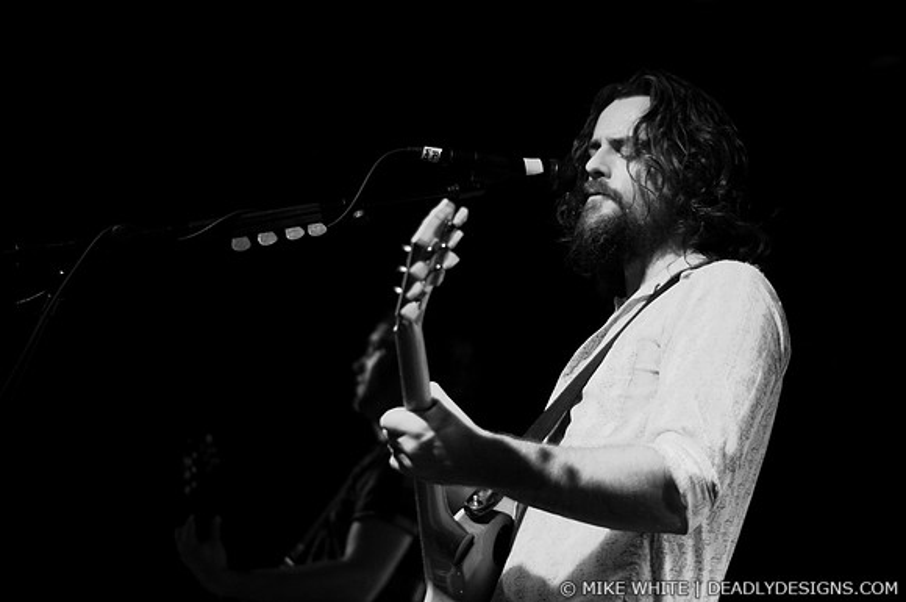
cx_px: 453
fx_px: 1885
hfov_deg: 27.0
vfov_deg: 18.1
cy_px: 301
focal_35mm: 75
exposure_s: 1/40
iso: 1250
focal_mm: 50
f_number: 1.8
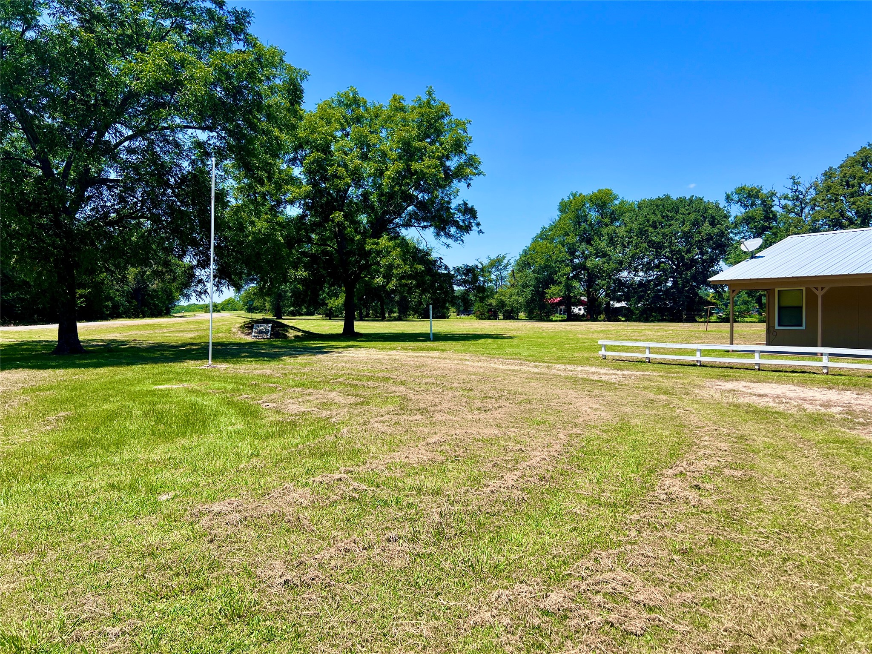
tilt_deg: -1.4
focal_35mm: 26
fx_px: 655
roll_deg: +0.6
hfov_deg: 67.3
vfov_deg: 53.1
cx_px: 436
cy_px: 327
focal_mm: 5.7
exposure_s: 1/2994
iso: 50
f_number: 1.5
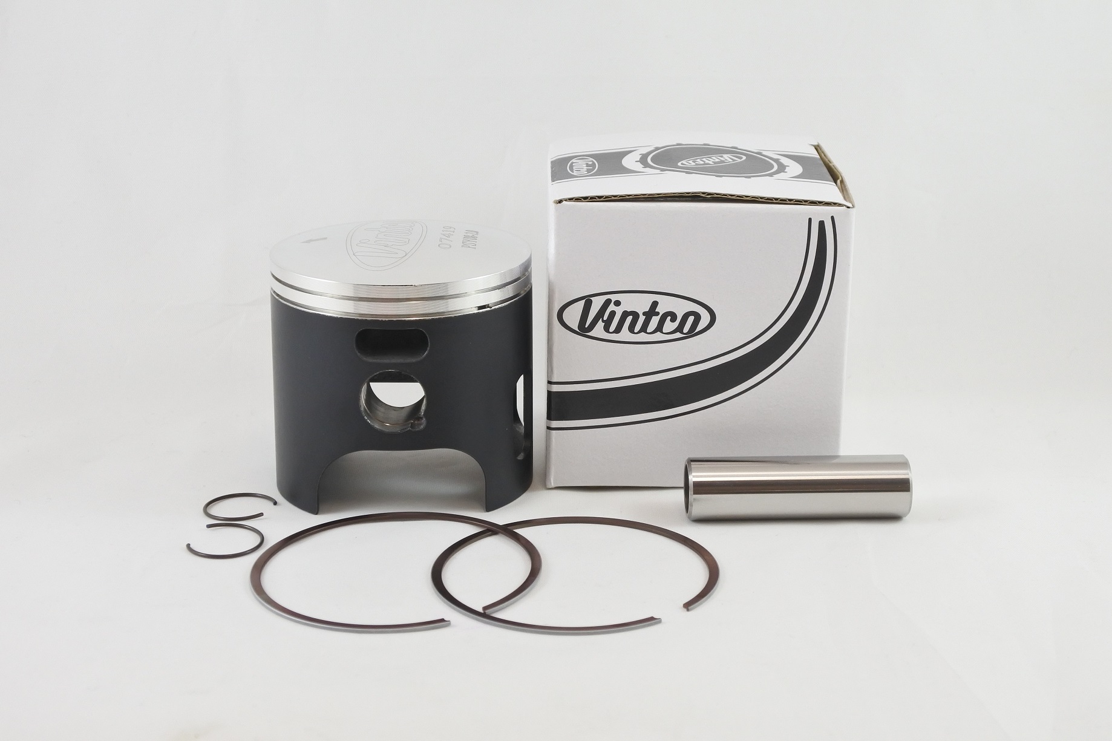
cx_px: 556
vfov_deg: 28.1
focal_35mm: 48
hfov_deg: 41.1
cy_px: 370
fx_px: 1482
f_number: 4.5
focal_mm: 18
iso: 400
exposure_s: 1/125
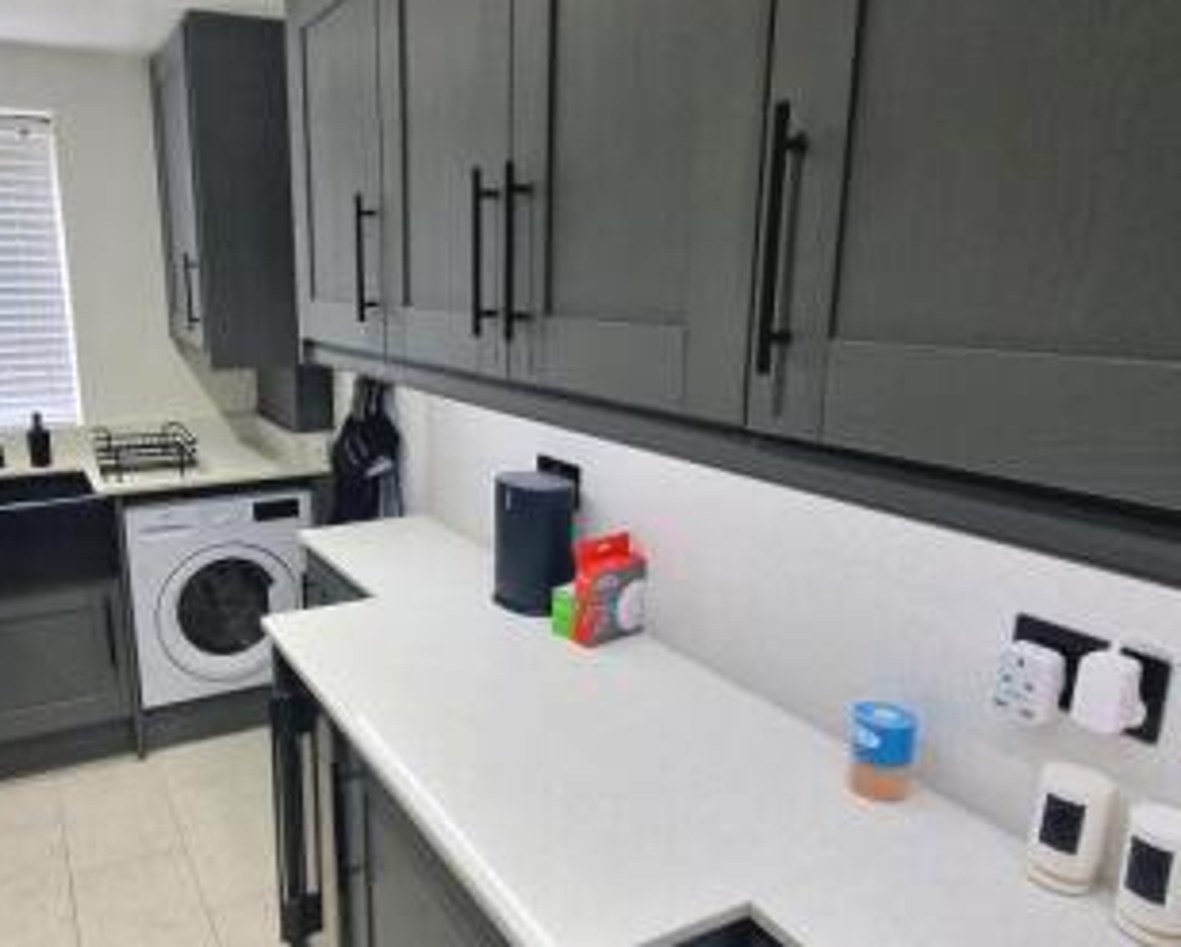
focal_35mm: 24
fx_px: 840
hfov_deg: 69.3
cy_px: 497
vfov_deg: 58.8
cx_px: 458
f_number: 2.2
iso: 125
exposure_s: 1/50
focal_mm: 2.2
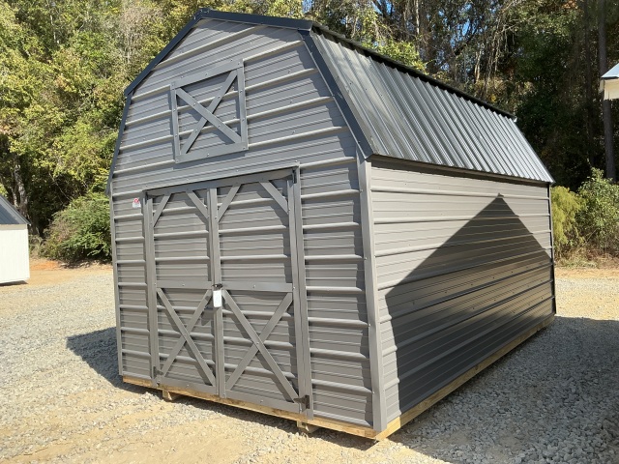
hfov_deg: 61.7
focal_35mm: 29
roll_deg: +1.7
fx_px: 519
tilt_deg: -5.4
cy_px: 232
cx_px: 310
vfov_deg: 48.2
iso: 25
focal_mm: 3
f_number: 1.8
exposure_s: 1/978
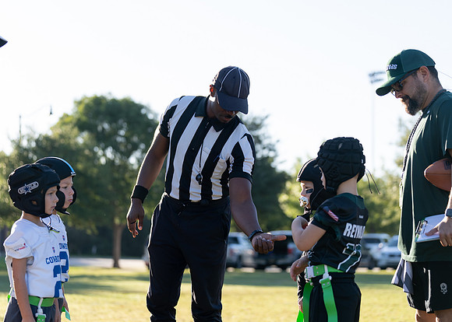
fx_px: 1036
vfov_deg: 17.7
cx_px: 226
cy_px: 161
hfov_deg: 24.6
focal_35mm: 81
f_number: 2.8
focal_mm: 77
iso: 200
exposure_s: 1/1000
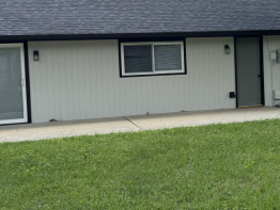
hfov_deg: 31.4
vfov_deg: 24.0
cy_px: 74
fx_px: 494
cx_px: 190
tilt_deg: -2.9
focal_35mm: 61
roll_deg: +2.3
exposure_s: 1/1653
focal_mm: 6.76
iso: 100
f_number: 1.78
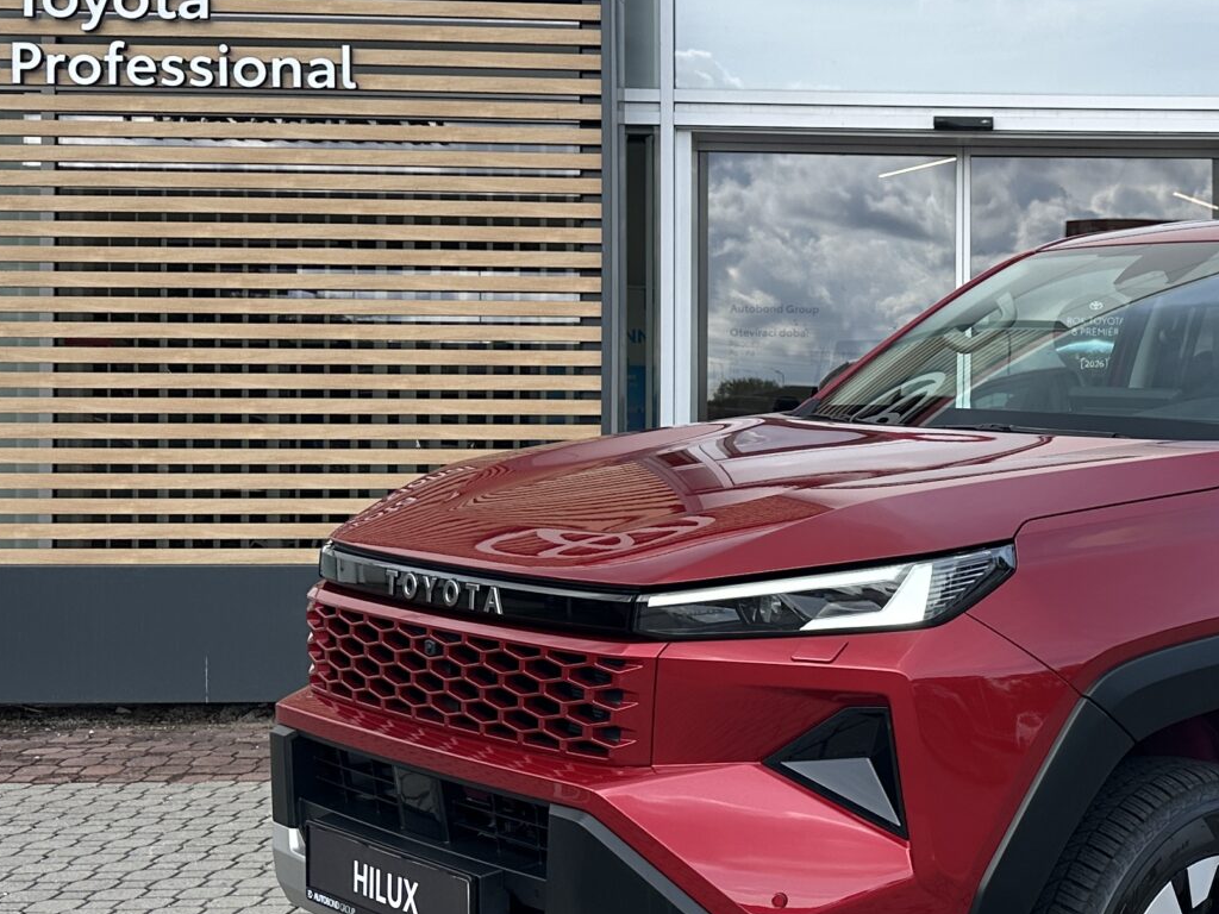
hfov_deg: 30.8
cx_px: 1087
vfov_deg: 24.4
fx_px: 2113
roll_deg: -0.2
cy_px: 432
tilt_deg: +0.7
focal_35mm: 60
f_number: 1.78
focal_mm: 6.86
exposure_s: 1/2732
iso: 80
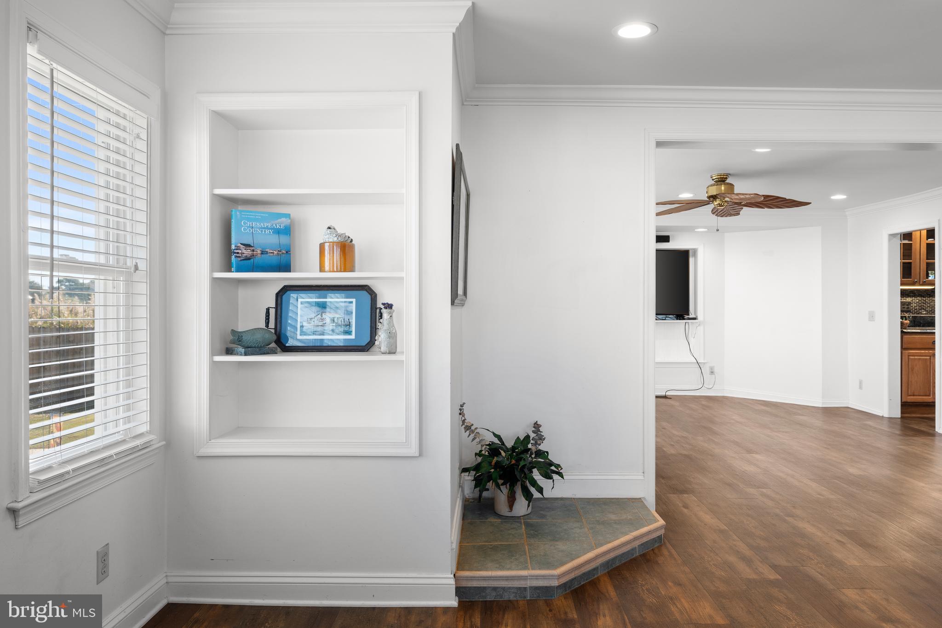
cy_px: 314
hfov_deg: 71.5
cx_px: 471
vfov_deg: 51.3
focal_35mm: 25
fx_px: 654
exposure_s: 1/8
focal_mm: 25
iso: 320
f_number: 8
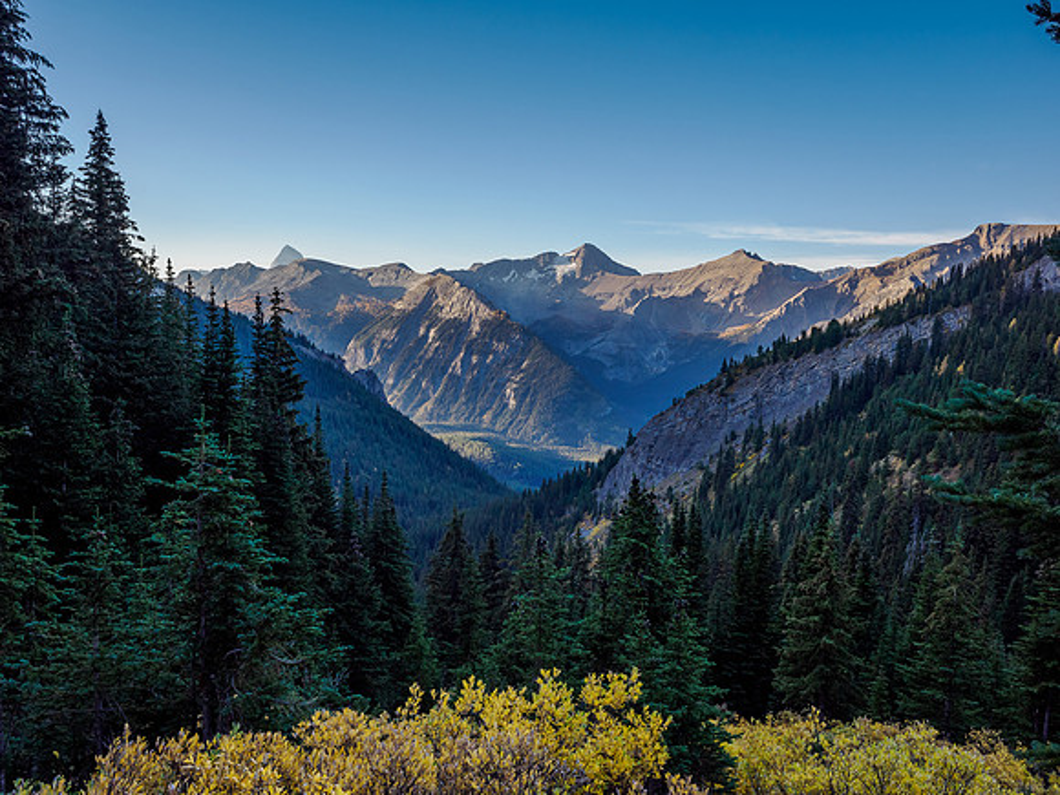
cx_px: 530
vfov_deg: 46.8
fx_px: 919
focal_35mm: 30
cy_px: 398
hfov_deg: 60.0
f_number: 8
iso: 200
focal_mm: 15
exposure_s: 1/100
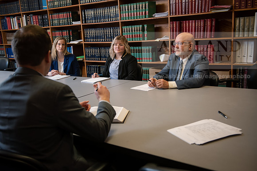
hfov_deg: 50.7
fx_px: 271
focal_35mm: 38
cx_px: 128
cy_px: 86
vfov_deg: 35.1
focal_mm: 38
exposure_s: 1/125
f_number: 3.5
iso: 1000
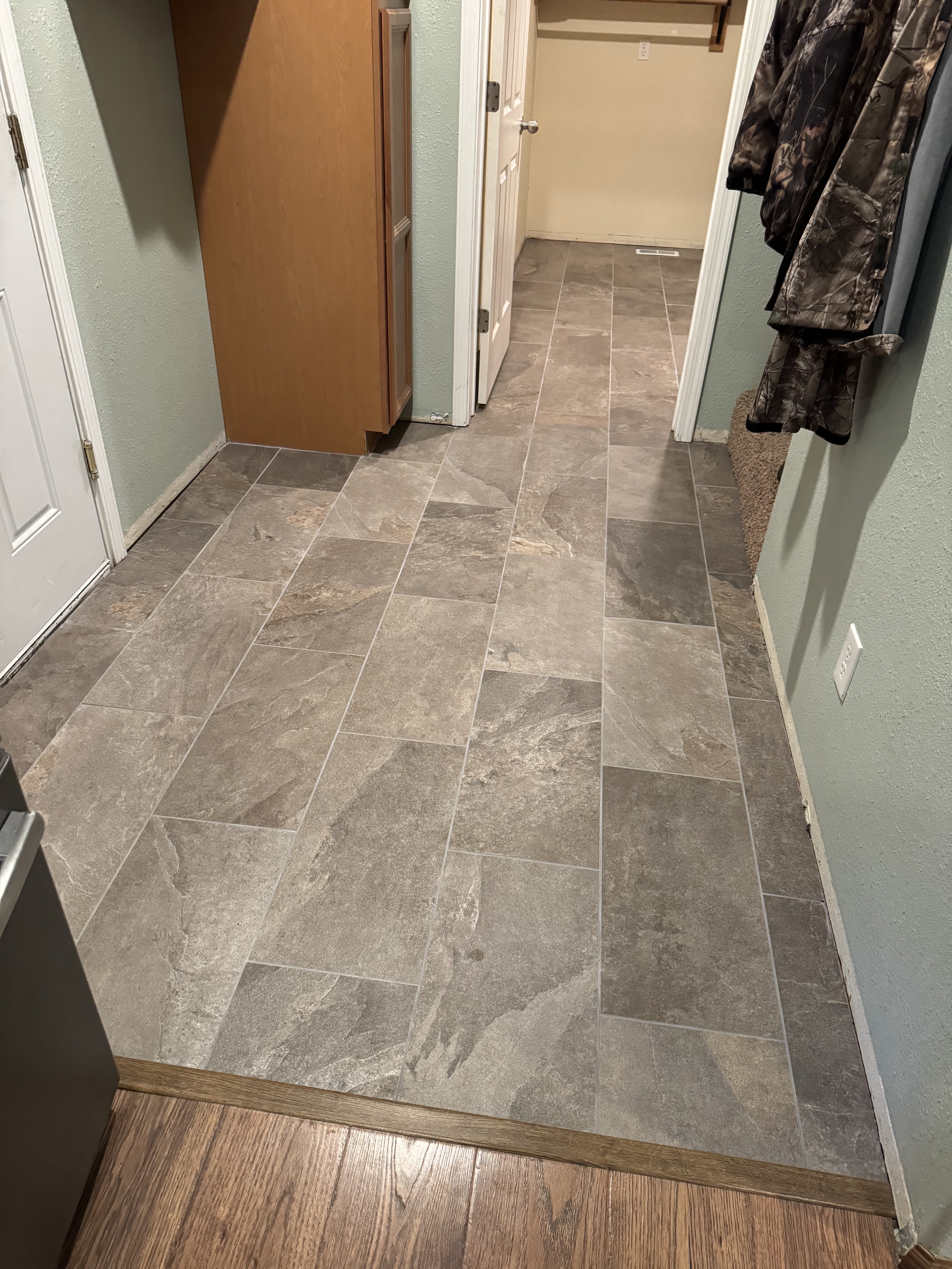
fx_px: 880
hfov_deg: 56.8
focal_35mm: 24
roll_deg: -1.5
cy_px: 634
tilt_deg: -33.8
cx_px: 476
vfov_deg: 71.6
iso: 800
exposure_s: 1/60
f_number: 1.78
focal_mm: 6.76
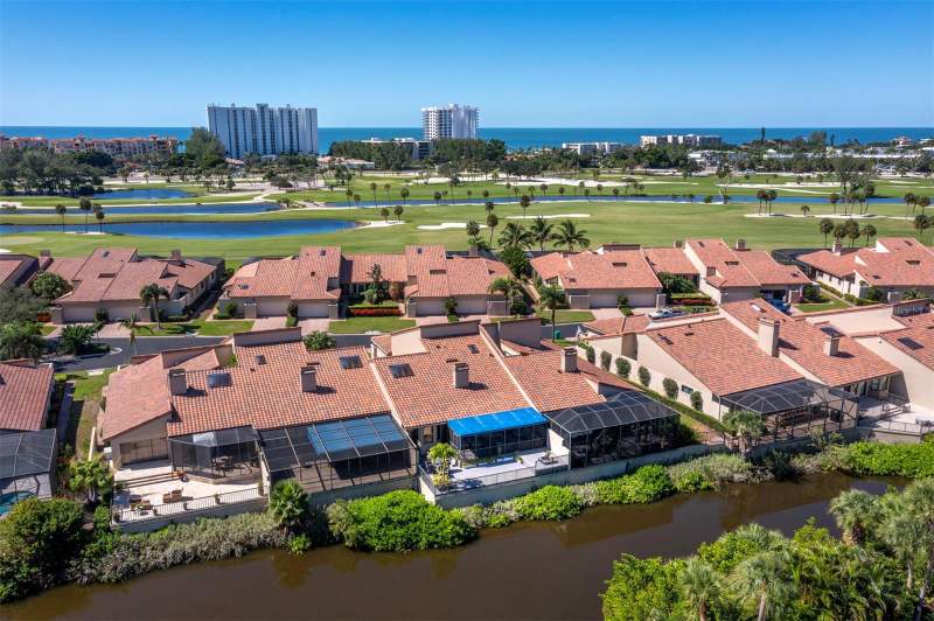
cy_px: 310
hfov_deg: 65.5
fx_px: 726
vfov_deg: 46.3
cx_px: 467
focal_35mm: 28
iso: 100
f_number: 6.3
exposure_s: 1/800
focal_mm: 10.26
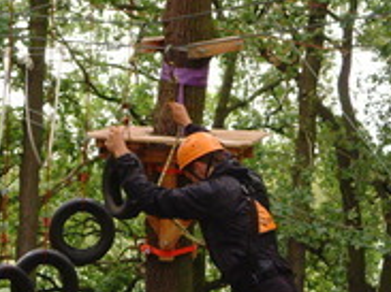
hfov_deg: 10.4
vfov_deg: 7.8
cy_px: 206
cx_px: 179
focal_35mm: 191
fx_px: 2156
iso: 200
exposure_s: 1/60
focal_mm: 11.8
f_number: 4.1
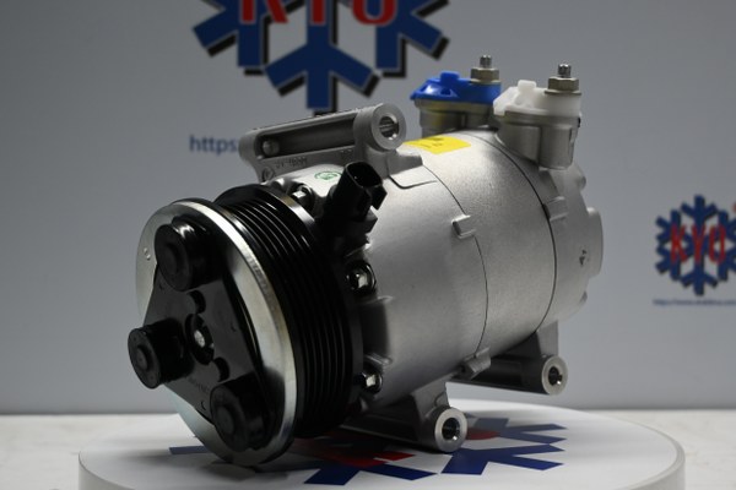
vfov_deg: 29.9
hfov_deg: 43.6
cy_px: 245
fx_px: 920
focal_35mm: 45
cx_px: 368
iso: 320
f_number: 4.8
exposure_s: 1/50
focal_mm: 30
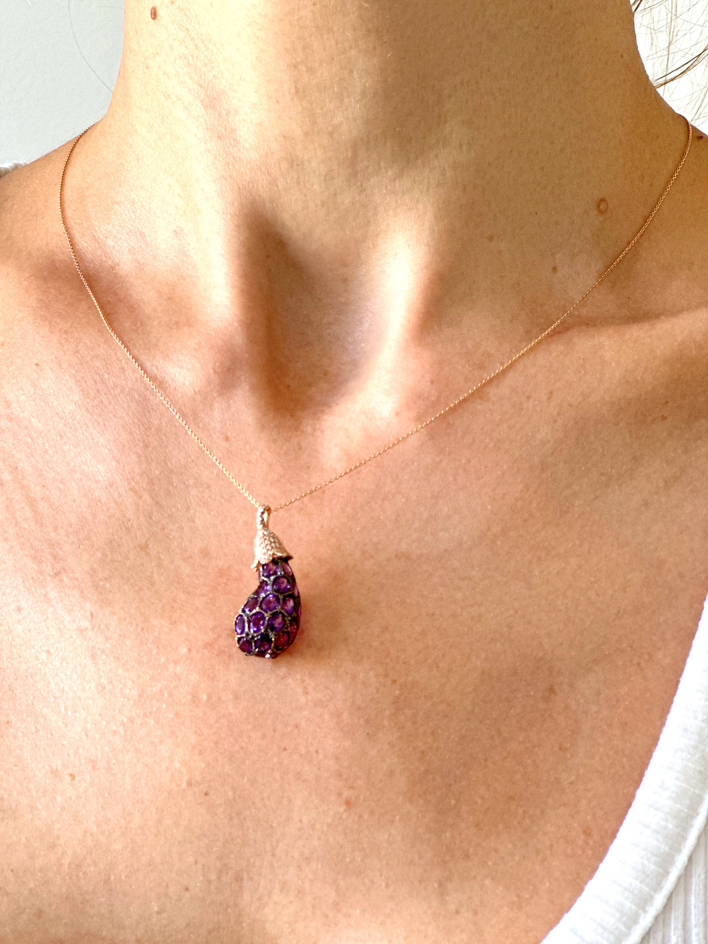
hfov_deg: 19.1
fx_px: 2100
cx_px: 354
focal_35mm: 77
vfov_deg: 25.3
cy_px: 472
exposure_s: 1/121
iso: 200
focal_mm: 9
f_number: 2.8
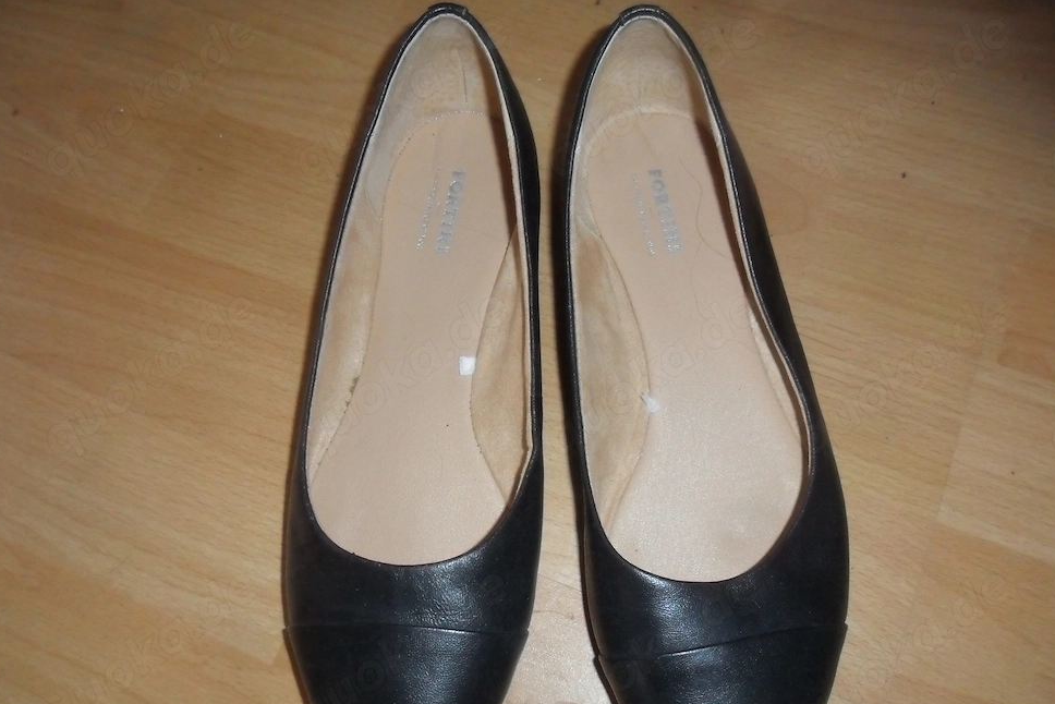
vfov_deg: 44.9
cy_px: 389
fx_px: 850
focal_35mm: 29
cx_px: 533
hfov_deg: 63.6
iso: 400
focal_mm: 4.9
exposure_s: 1/45
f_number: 3.5
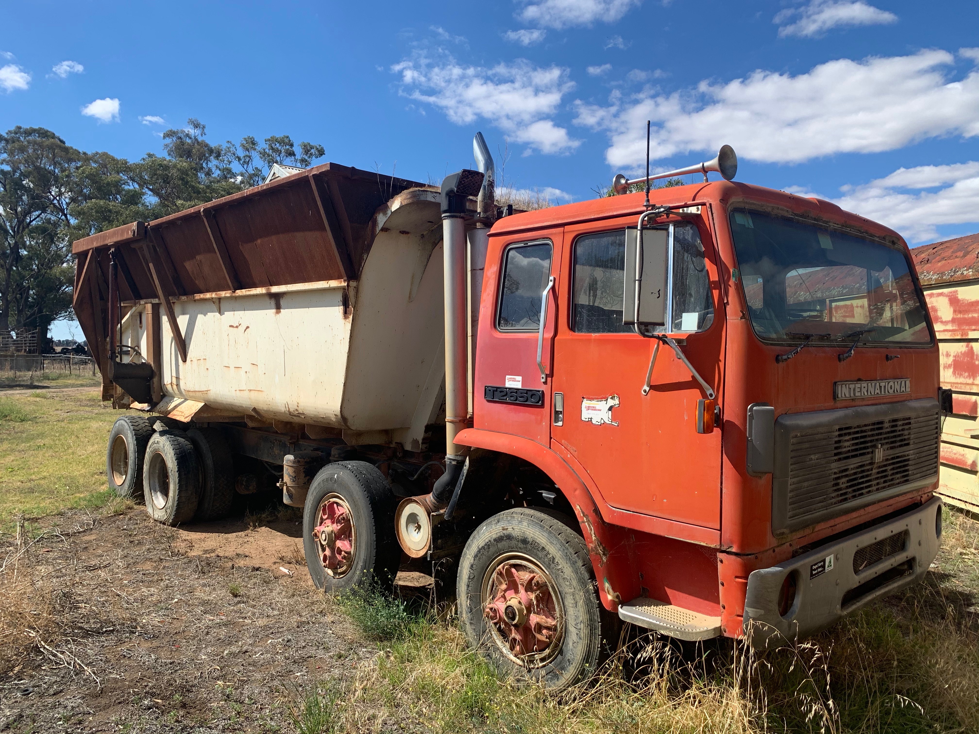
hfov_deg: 67.3
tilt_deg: -1.1
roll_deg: -0.6
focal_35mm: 26
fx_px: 735
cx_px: 490
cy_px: 367
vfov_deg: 53.1
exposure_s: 1/1953
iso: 25
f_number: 1.8
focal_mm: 4.25
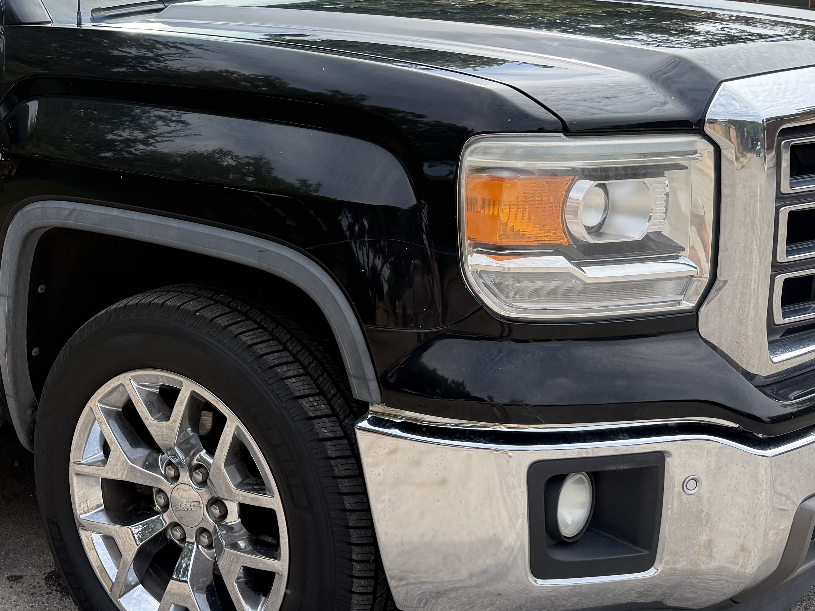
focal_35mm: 51
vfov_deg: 28.5
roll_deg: +0.8
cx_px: 181
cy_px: 241
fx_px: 1201
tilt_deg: -11.6
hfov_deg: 36.4
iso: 100
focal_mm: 6.76
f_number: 1.78
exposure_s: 1/2525
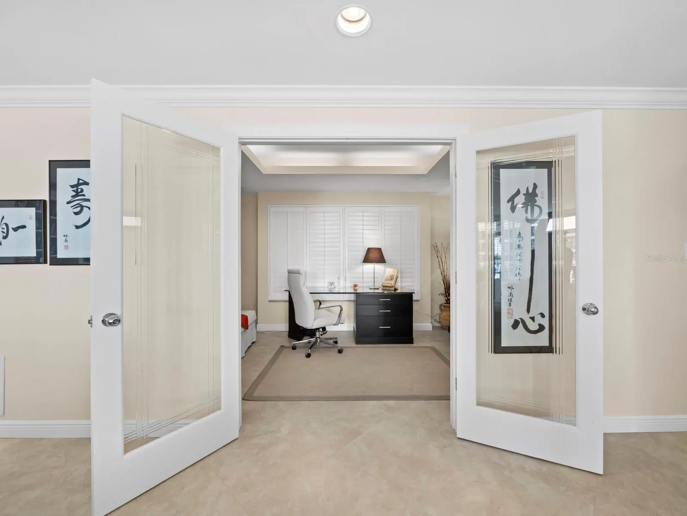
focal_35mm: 14
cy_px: 258
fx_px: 278
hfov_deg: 102.0
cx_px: 344
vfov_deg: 85.7
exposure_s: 1/8
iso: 400
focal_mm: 7
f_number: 7.1
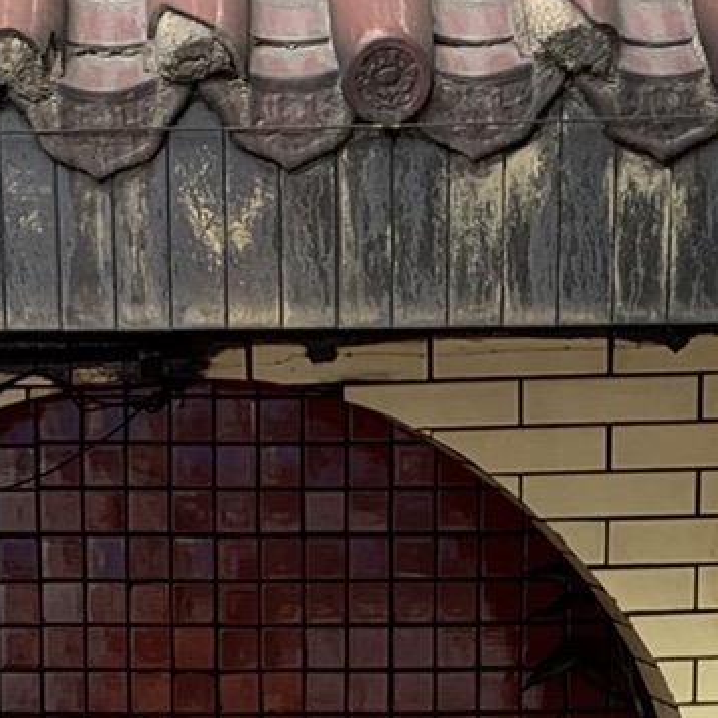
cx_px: 301
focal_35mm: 129
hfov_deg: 13.5
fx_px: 3027
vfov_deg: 12.5
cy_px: 1222
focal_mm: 4.25
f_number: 1.8
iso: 40
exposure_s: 1/121
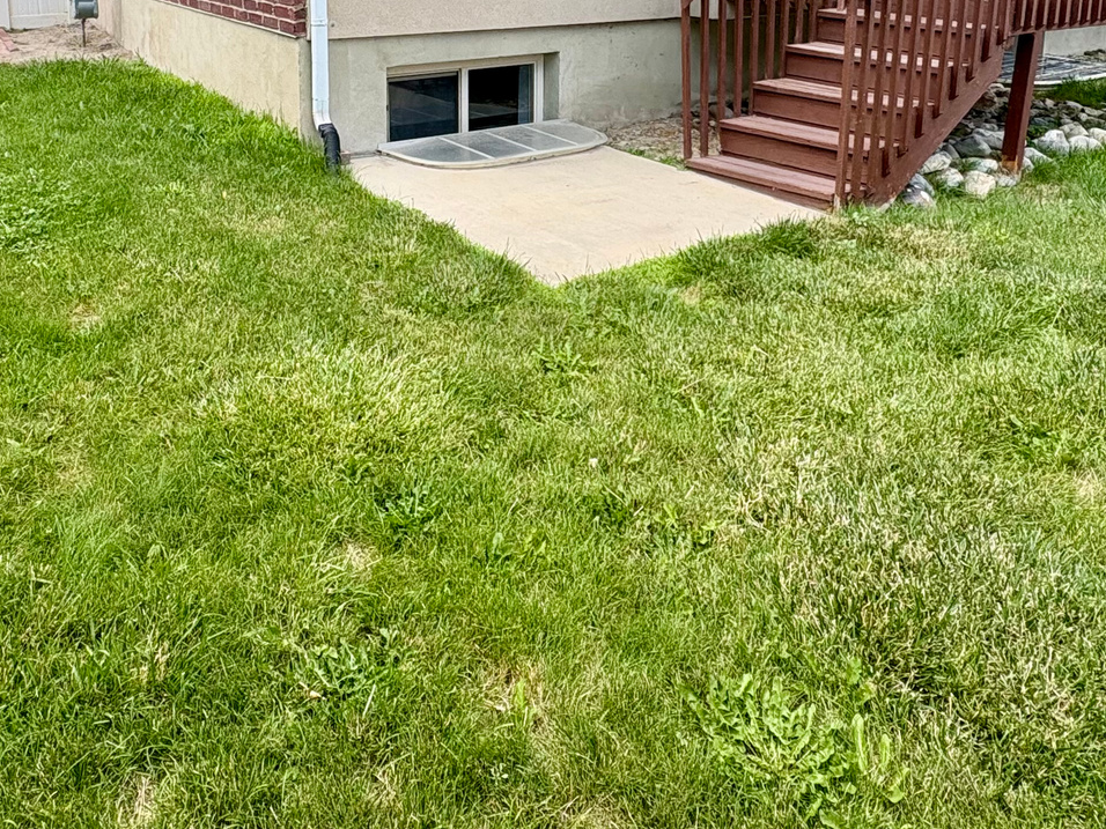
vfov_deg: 43.1
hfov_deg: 59.8
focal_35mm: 30
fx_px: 959
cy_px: 95
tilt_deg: -9.6
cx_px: 489
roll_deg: -0.6
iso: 40
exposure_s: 1/749
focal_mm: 2.22
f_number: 2.2
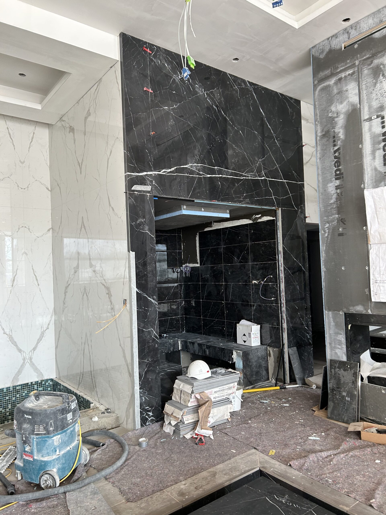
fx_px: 387
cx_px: 193
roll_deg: +2.9
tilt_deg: +3.9
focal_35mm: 26
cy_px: 258
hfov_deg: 53.1
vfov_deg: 67.3
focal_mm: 5.7
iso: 100
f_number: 1.5
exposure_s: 1/100
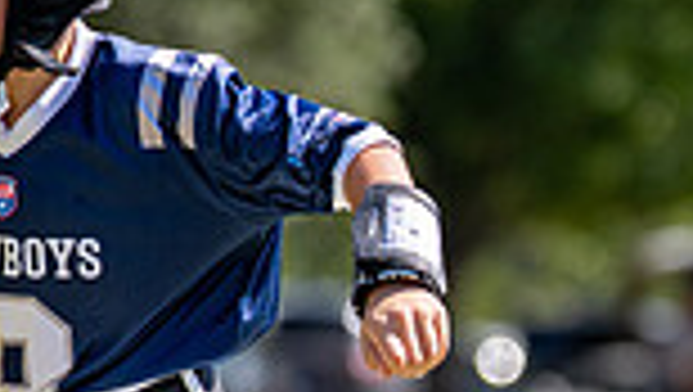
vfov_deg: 2.0
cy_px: 325
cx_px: 351
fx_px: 11110
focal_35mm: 604
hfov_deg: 3.6
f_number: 2.8
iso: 160
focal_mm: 115
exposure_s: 1/2000
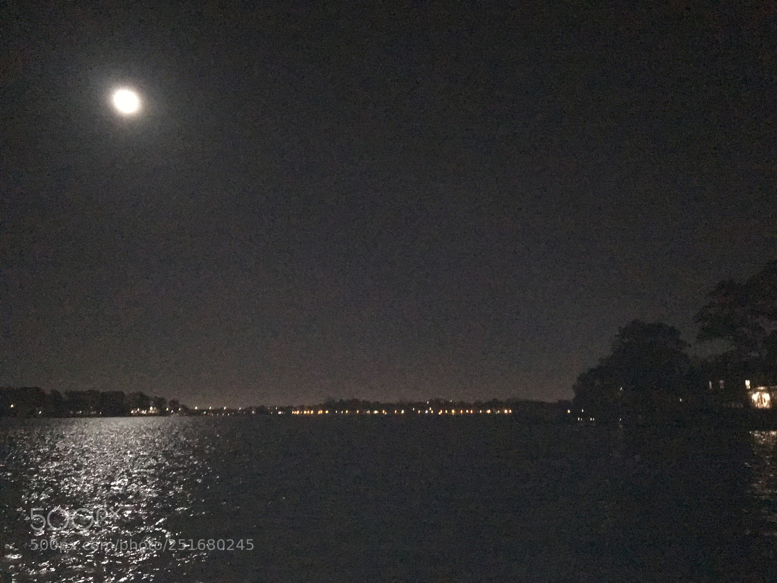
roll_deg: +0.7
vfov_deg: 48.2
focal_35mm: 29
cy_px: 292
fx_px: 651
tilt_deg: +9.6
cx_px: 388
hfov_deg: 61.7
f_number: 2.2
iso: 2000
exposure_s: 1/16
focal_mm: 4.15
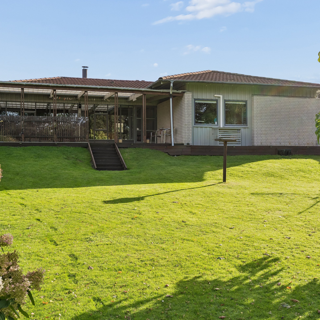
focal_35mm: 38
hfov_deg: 43.8
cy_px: 160
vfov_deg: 43.9
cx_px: 143
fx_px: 397
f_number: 8
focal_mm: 29
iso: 200
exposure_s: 1/200
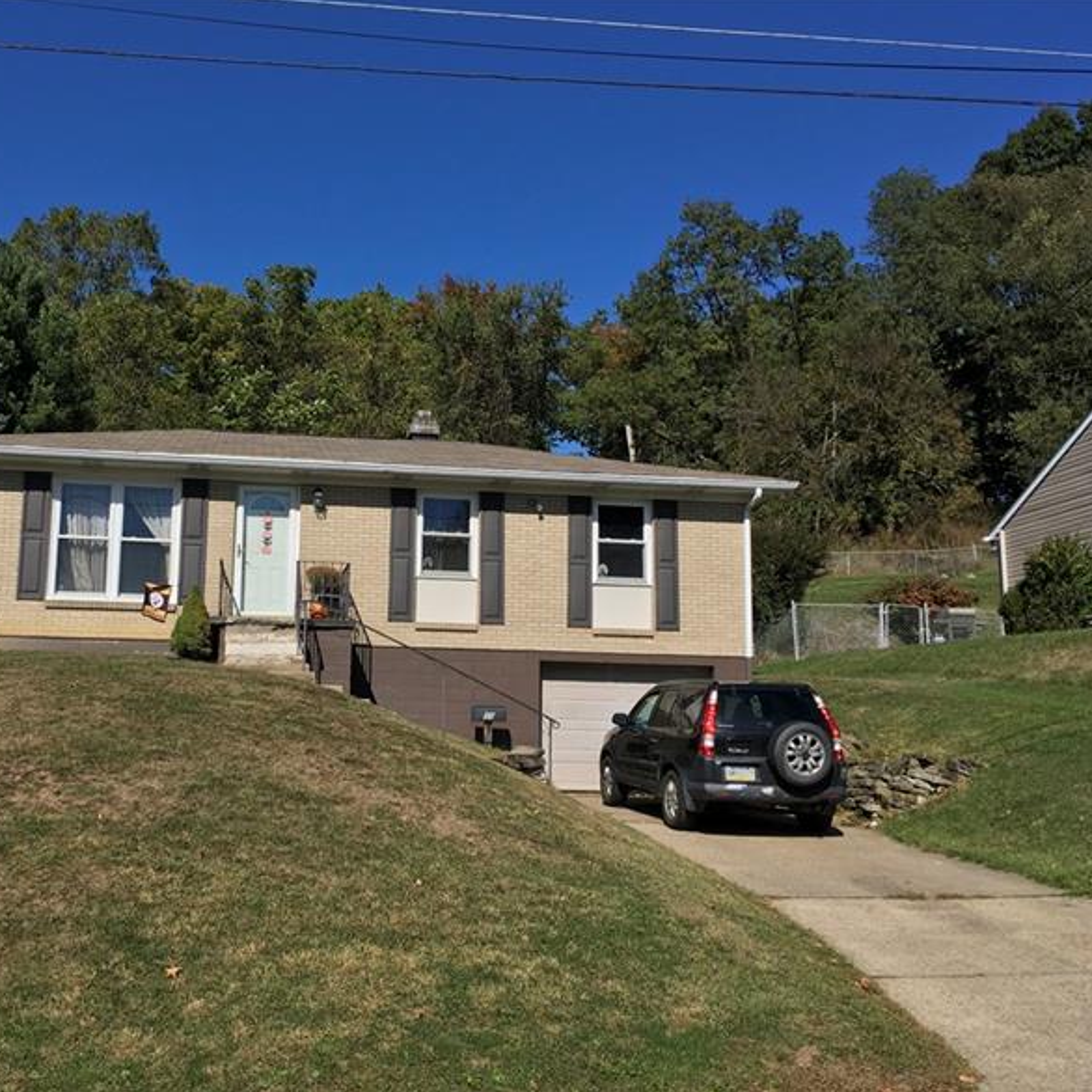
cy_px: 553
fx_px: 1249
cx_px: 391
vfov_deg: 47.2
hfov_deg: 46.7
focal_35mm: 35
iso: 25
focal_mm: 4.15
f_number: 2.2
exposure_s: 1/1923
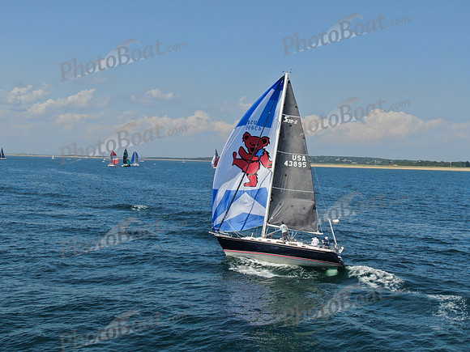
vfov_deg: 30.3
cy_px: 176
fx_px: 652
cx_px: 235
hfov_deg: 39.7
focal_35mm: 48
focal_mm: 8.6
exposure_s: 1/1000
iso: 100
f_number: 3.8
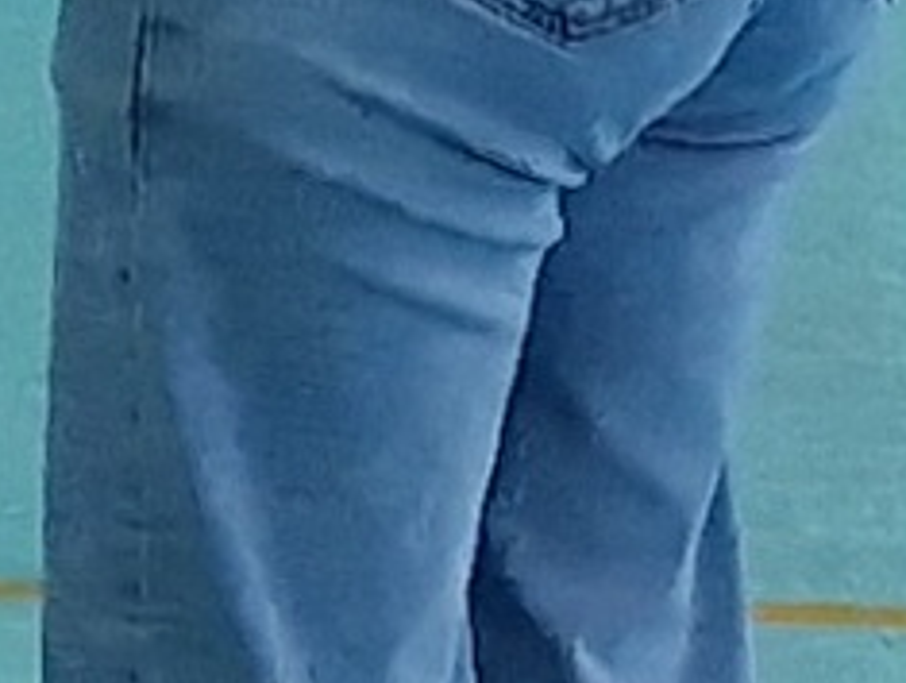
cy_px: -932
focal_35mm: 134
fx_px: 3513
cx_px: -447
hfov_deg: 13.8
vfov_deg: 9.8
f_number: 1.8
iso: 50
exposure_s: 1/103
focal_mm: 5.54
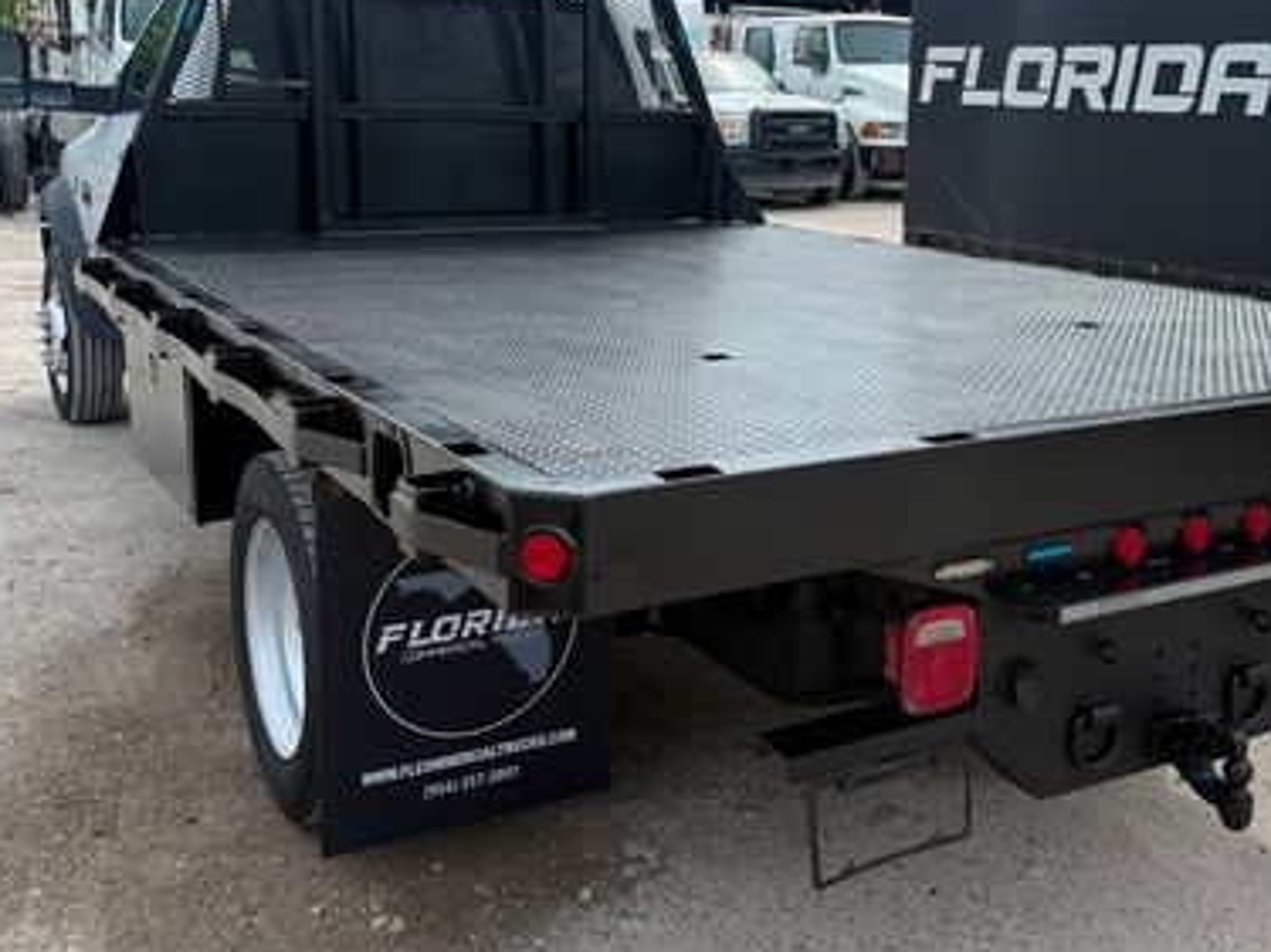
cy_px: 339
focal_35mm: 41
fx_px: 1505
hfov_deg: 45.2
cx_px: 827
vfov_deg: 34.9
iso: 80
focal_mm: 6.76
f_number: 1.78
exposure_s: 1/4405
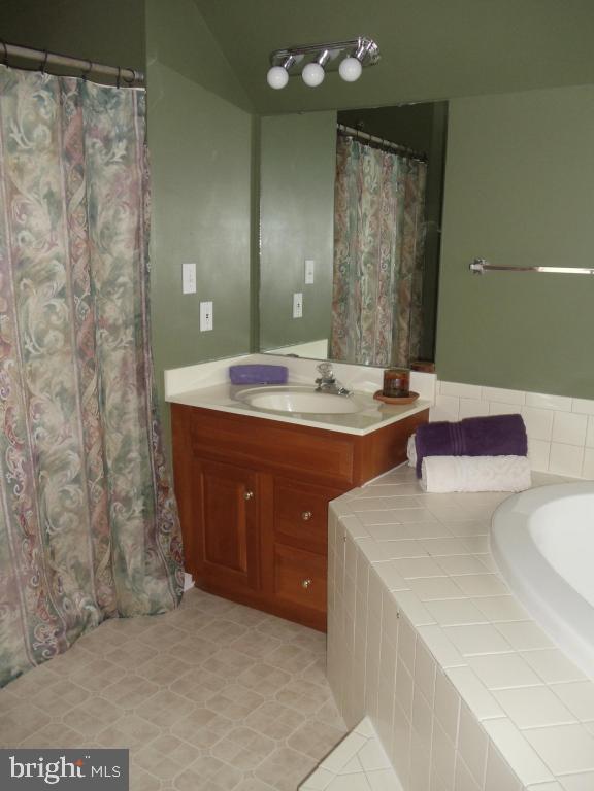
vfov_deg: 42.9
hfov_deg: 32.9
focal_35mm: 44
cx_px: 297
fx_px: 1007
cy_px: 396
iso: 200
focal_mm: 6
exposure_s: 1/30
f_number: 3.5
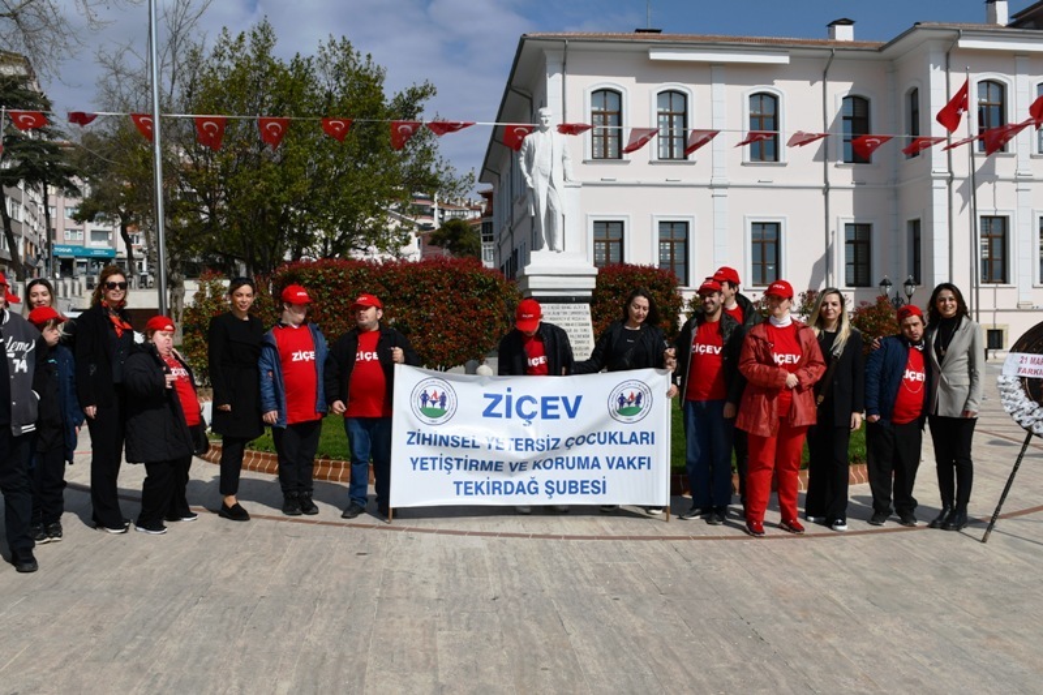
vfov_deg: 36.9
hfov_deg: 53.1
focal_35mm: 36
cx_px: 522
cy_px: 348
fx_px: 1043
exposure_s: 1/400
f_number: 10
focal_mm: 18
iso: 100
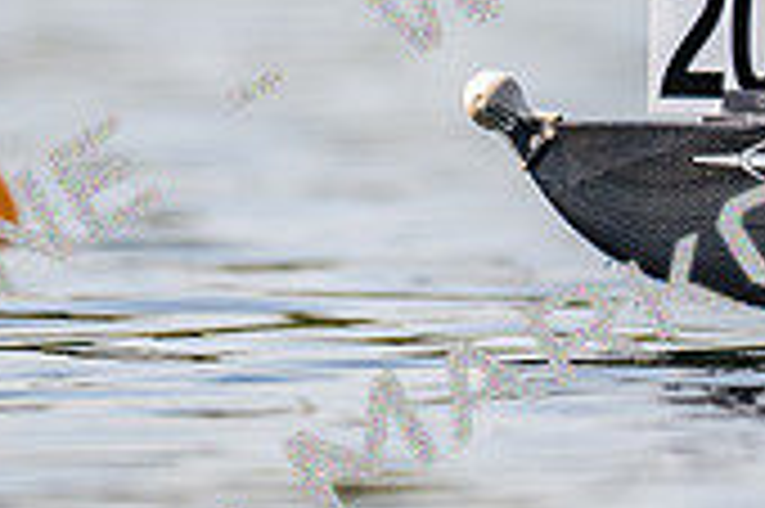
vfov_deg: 0.4
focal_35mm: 3066
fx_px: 65089
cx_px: 909
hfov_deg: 0.7
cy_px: 67
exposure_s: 1/2500
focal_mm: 600
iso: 125
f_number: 4
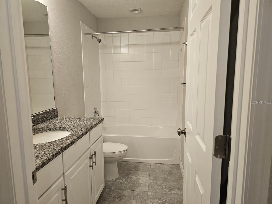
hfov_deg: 73.9
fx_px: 181
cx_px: 136
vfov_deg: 58.9
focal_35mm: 23
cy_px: 102
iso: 160
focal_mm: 6.3
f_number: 1.7
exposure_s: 1/120
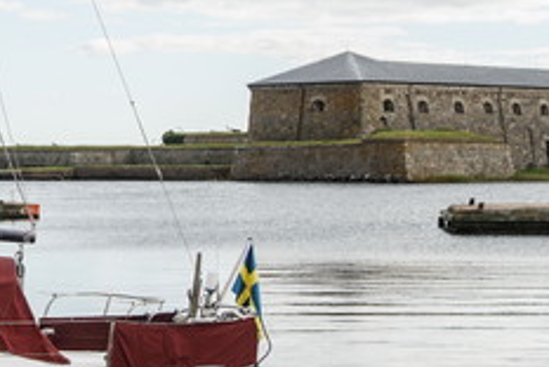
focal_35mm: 144
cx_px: 49
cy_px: 55
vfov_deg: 9.5
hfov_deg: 14.1
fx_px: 2199
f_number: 8
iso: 200
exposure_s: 1/160
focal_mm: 35
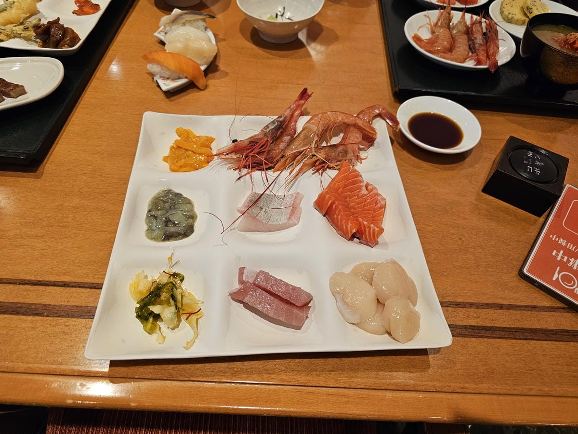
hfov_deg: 73.9
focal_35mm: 23
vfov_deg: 58.9
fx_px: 384
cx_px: 289
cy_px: 217
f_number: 1.7
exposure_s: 1/100
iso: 640
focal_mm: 6.3
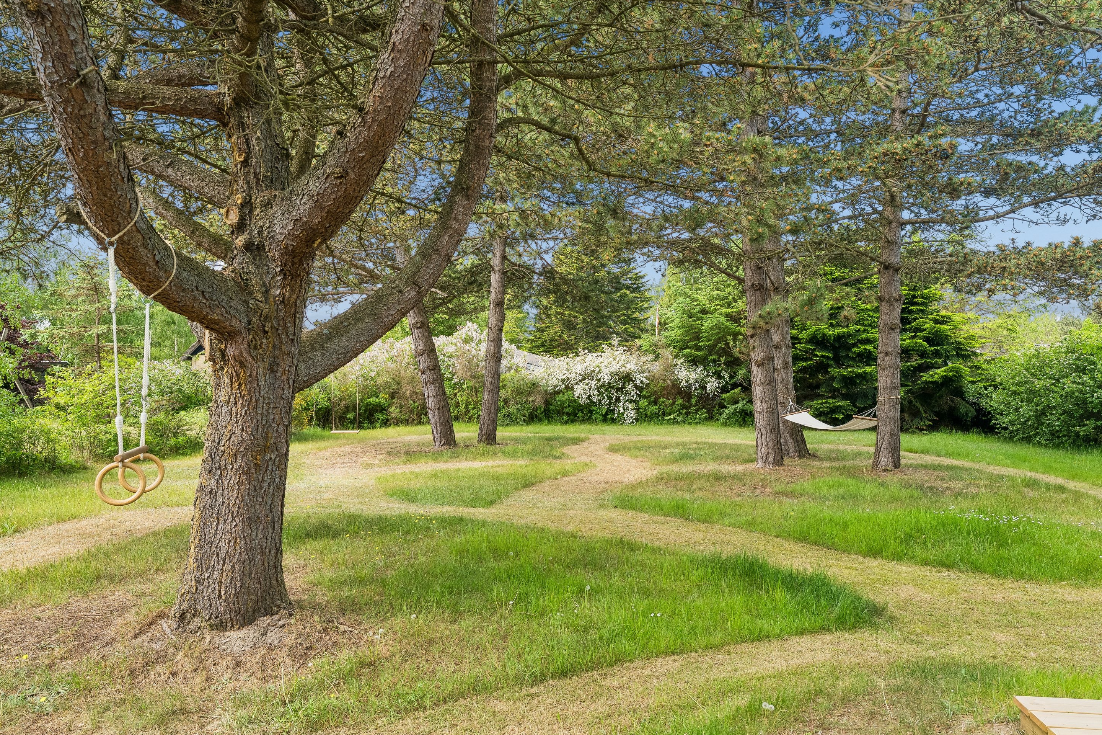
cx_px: 572
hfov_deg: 71.5
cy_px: 359
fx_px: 765
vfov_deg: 51.3
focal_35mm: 25
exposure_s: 1/500
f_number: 7.1
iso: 800
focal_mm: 24
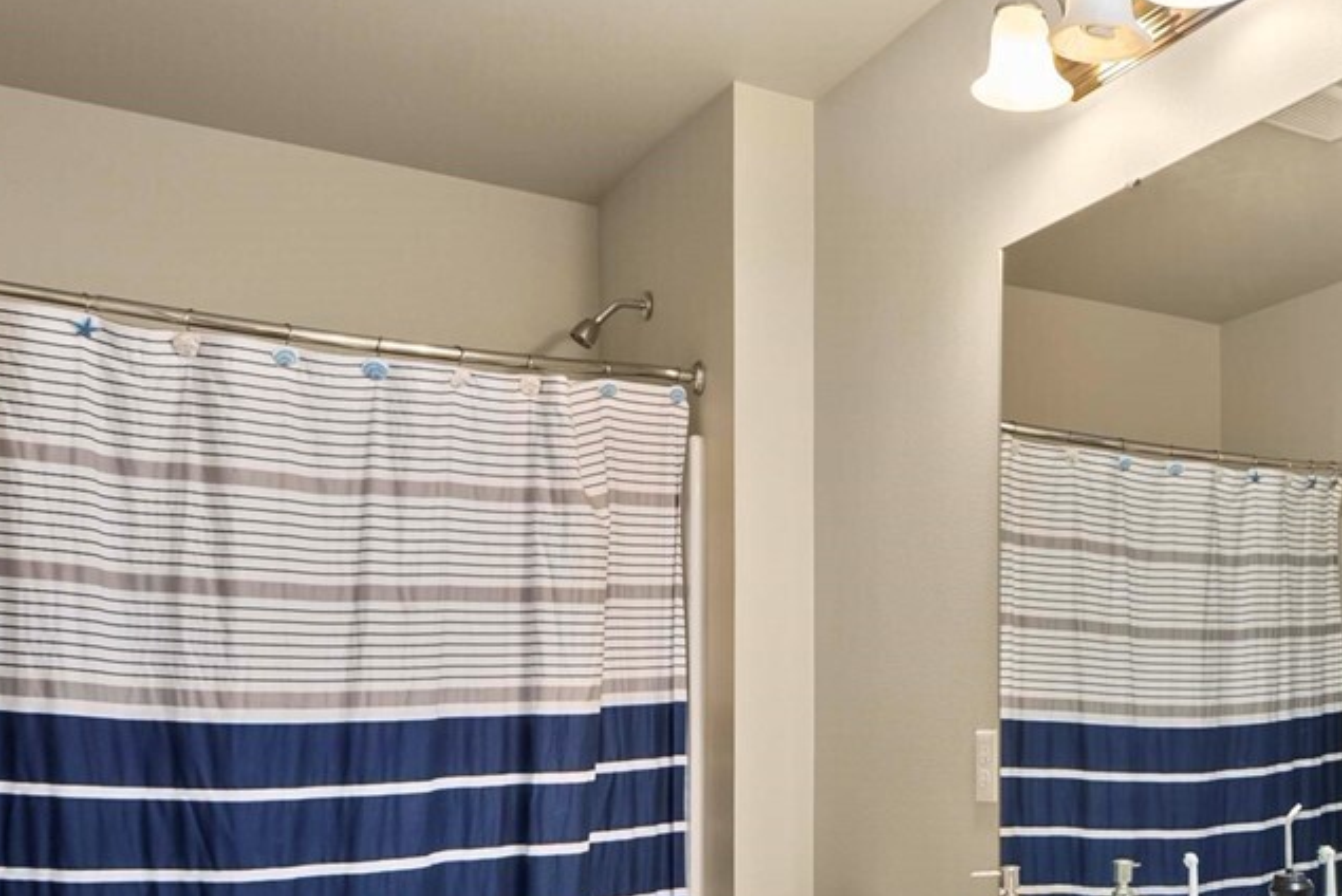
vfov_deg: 31.6
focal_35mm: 40
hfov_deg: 43.4
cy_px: 833
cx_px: 1255
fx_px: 1492
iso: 1000
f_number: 7.1
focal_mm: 15
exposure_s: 1/3
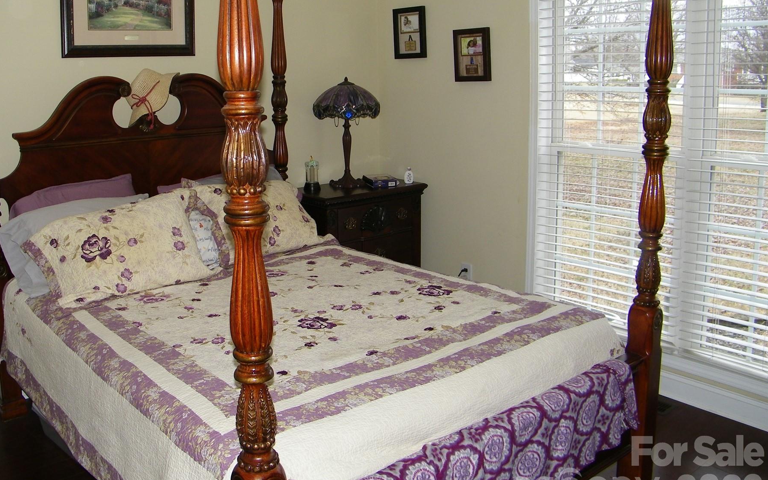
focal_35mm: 34
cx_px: 329
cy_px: 190
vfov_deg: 37.1
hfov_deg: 56.5
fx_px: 712
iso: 80
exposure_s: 1/30
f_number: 3.5
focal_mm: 5
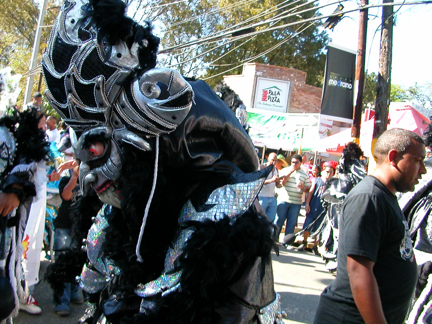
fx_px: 462
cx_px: 216
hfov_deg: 50.1
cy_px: 162
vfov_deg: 38.7
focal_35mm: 37
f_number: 2.7
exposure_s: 1/235
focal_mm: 5.6
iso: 100
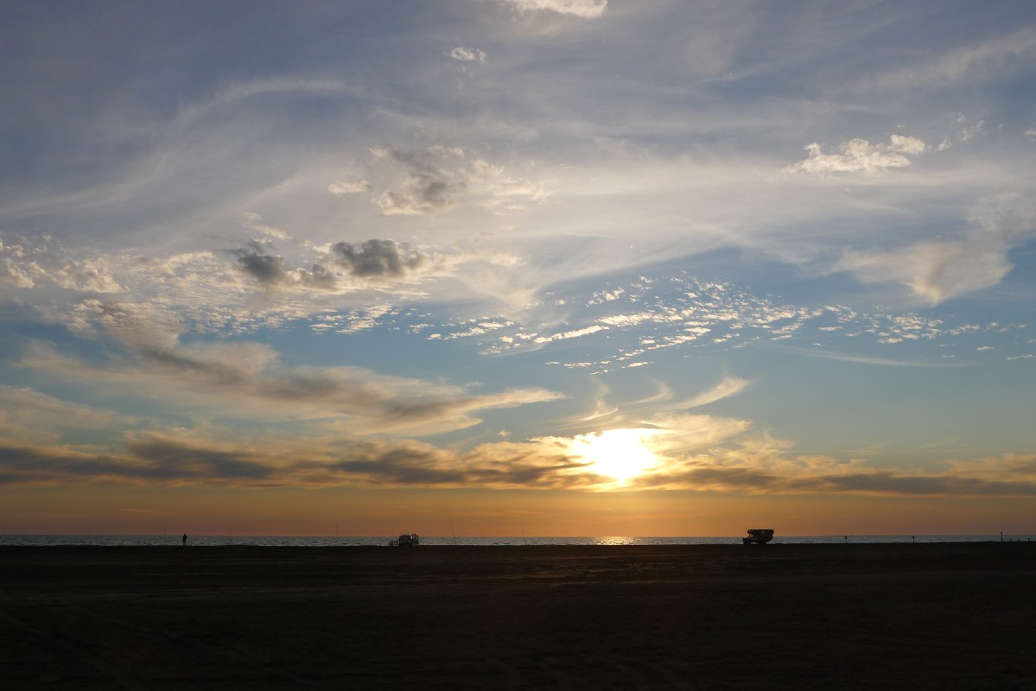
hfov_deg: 54.4
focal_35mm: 35
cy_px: 346
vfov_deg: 37.9
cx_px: 518
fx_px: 1007
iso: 80
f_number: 5
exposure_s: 1/1000
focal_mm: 7.5
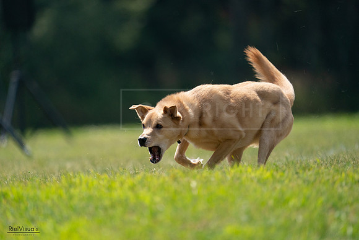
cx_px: 180
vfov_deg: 2.3
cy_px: 120
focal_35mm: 600
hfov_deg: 3.4
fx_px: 5984
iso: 1600
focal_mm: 600
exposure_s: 1/4000
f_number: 6.3
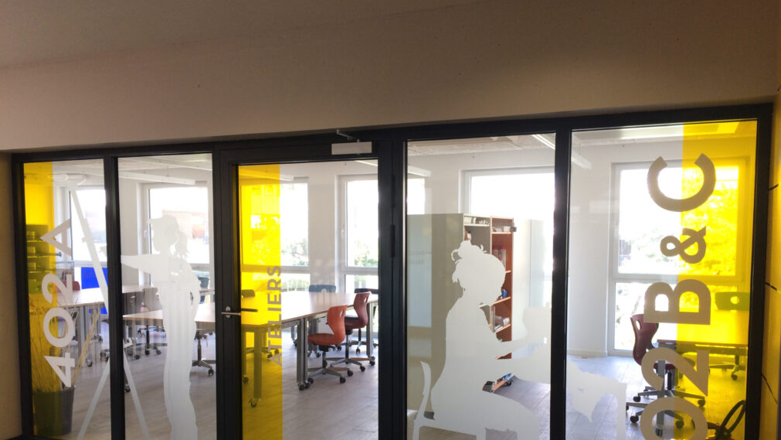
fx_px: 663
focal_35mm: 32
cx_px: 390
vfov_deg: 36.4
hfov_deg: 61.0
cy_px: 286
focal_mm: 4.15
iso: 32
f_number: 2.2
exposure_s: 1/50
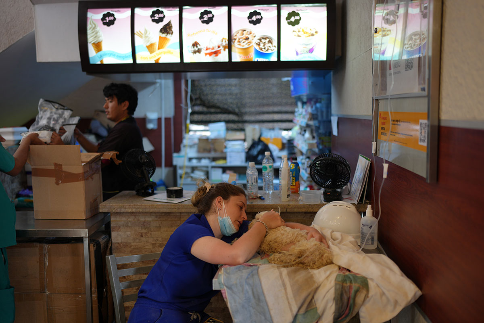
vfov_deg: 37.9
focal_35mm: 35
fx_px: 471
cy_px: 162
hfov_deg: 54.4
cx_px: 242
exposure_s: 1/160
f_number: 1.4
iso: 200
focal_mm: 35
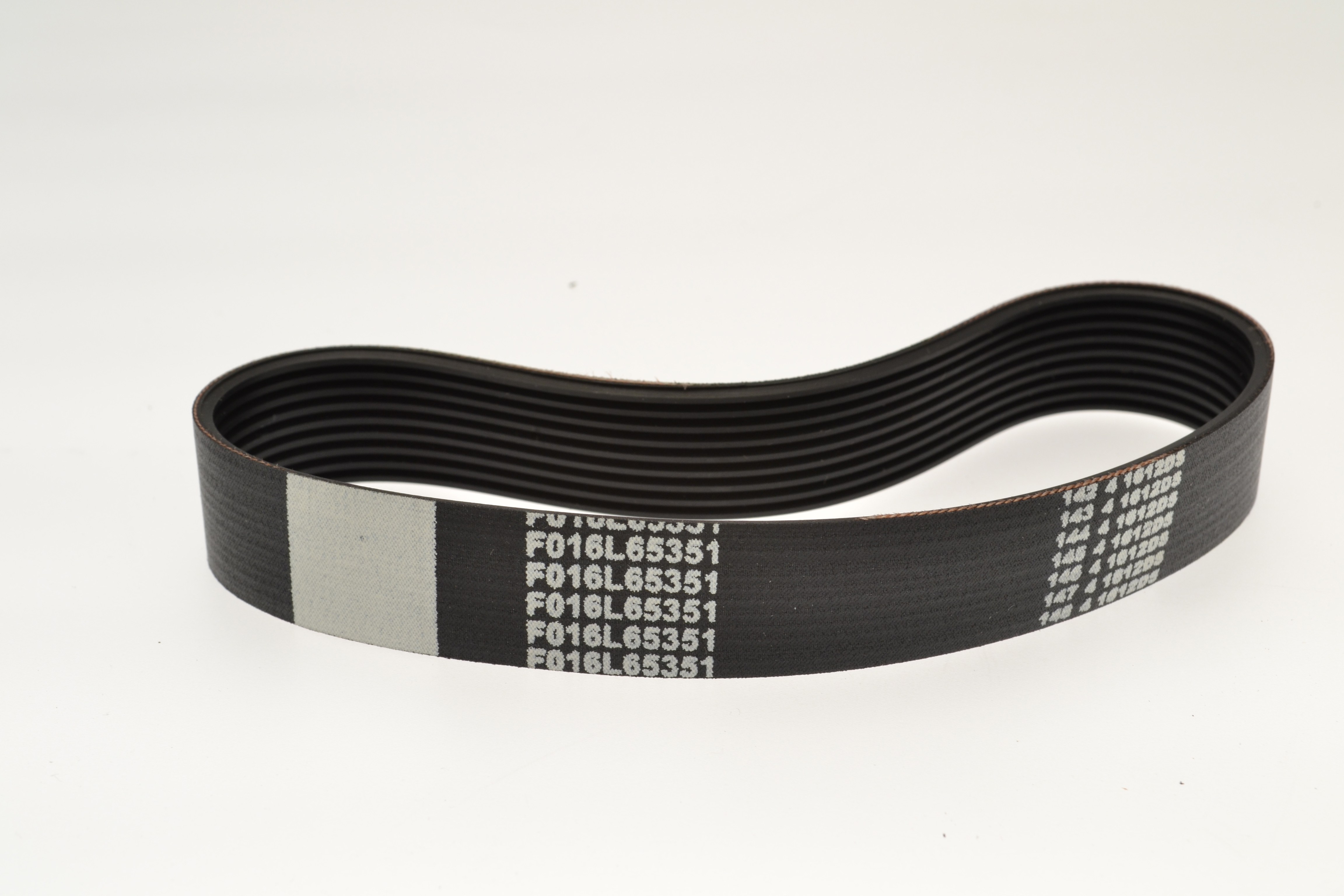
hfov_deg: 36.9
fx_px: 2016
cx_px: 672
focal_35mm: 54
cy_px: 448
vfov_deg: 25.1
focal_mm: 36
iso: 200
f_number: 11
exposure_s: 1/10
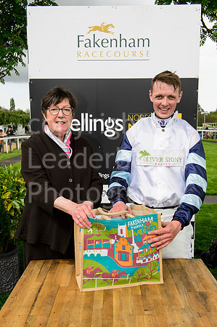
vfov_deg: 48.5
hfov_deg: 33.3
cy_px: 164
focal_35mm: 40
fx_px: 362
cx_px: 108
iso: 200
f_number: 7.1
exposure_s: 1/250
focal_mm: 40
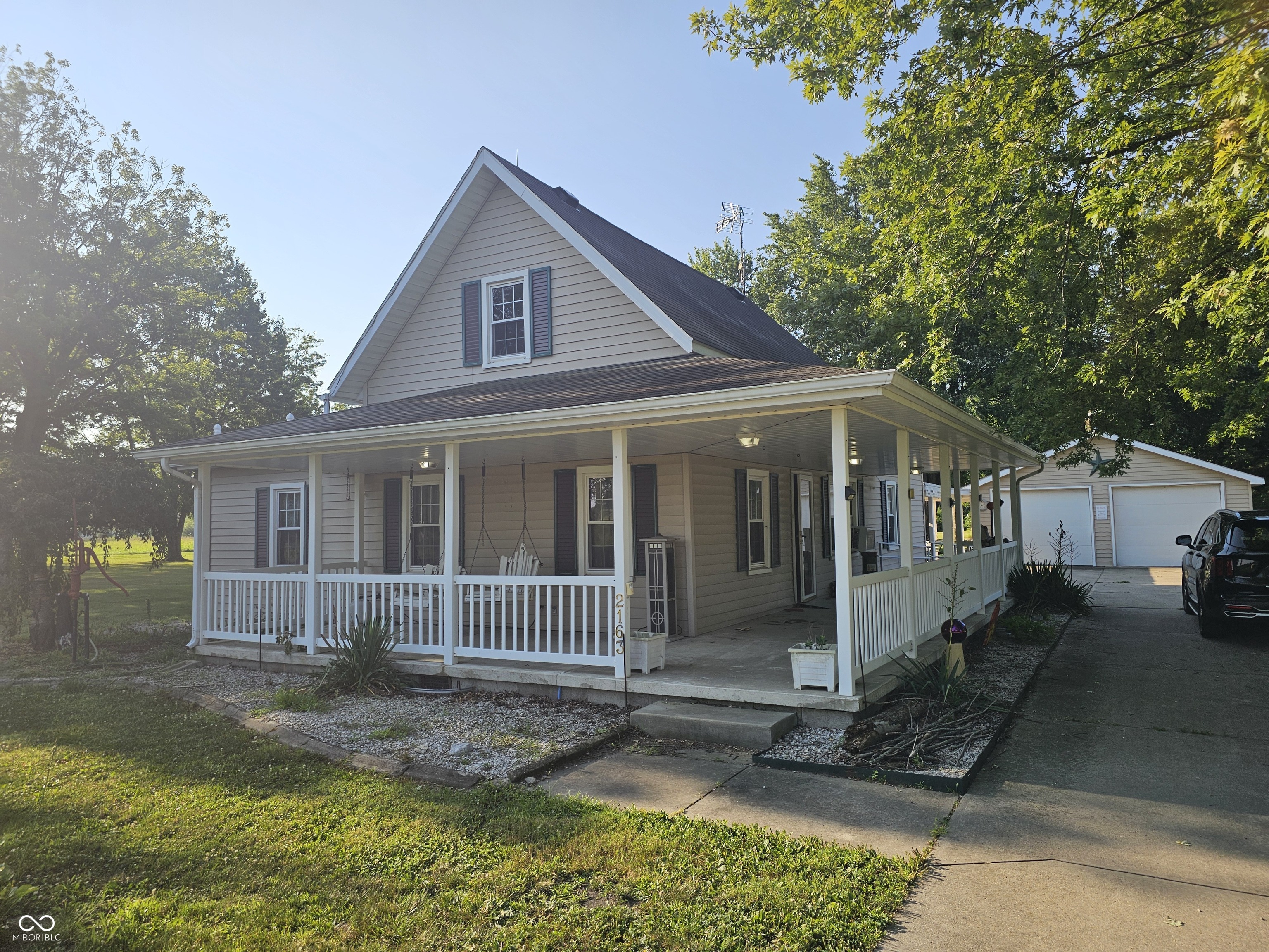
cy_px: 476
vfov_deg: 58.9
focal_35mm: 23
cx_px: 634
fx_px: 843
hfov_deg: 73.9
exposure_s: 1/523
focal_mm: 6.3
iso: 10
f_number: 1.7
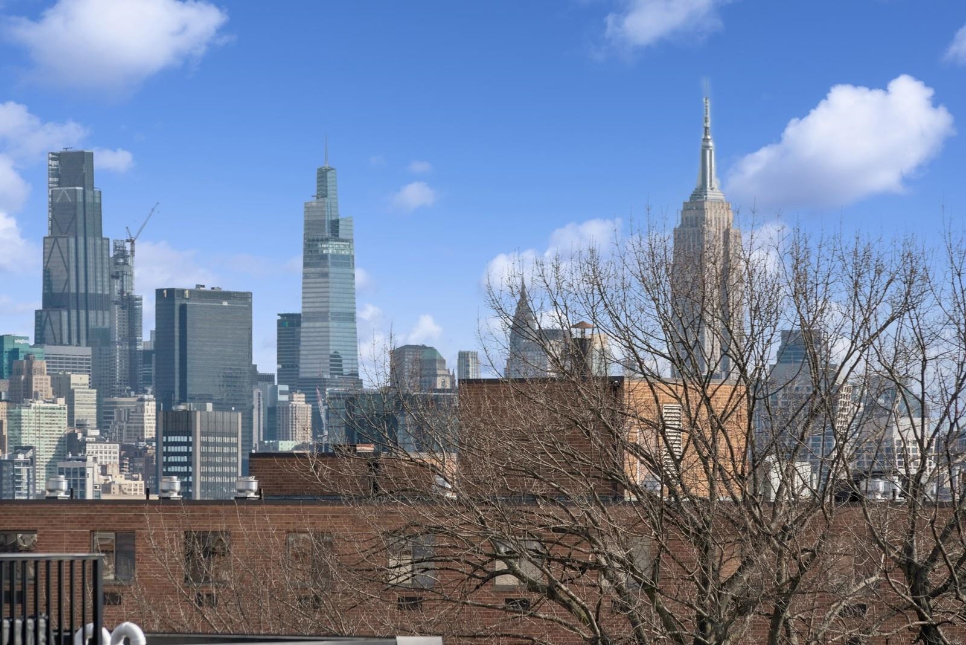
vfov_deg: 6.6
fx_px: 5581
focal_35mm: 208
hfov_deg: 9.9
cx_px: 483
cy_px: 322
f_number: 11
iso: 200
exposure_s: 1/1000
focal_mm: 208
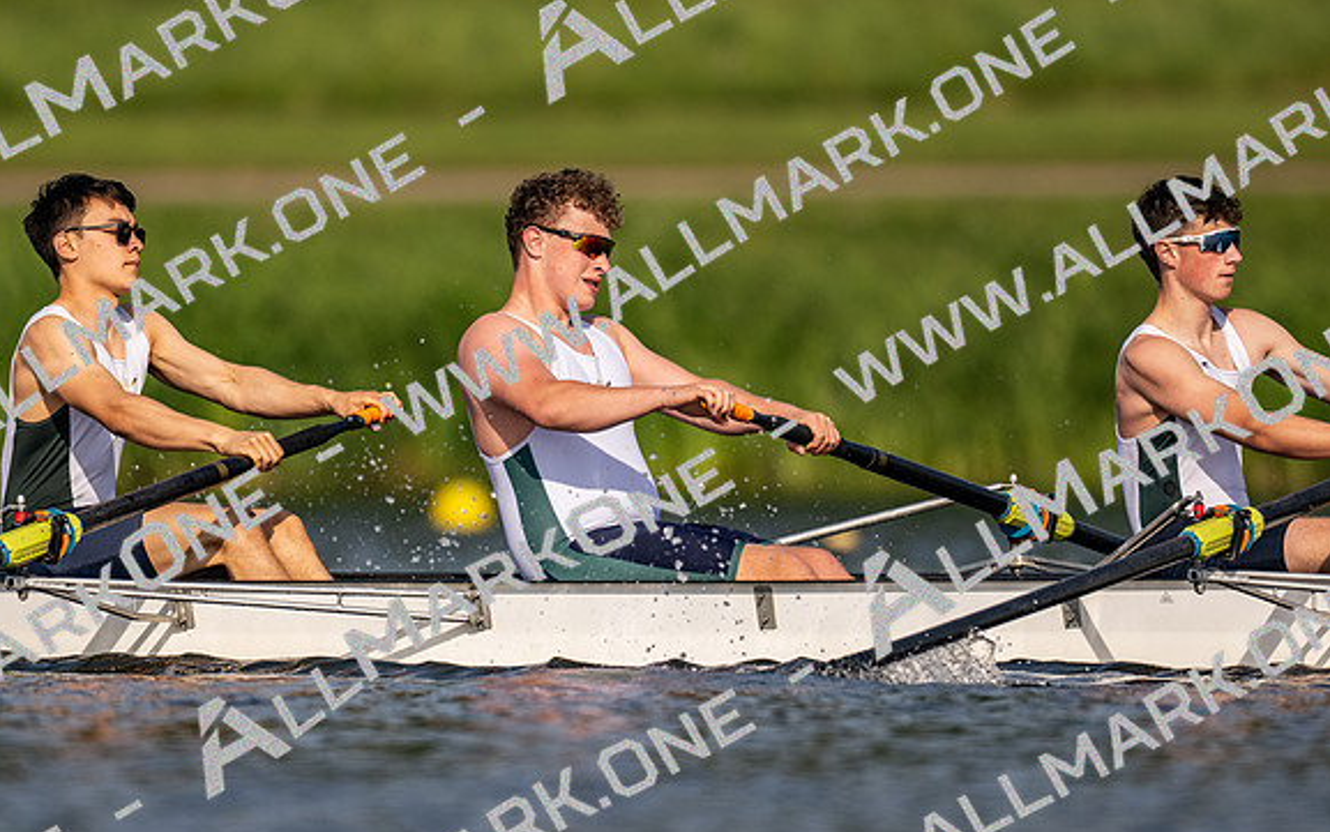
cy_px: 441
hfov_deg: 2.3
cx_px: 666
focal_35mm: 922
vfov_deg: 1.4
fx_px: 33429
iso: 200
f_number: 4
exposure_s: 1/2500
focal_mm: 600
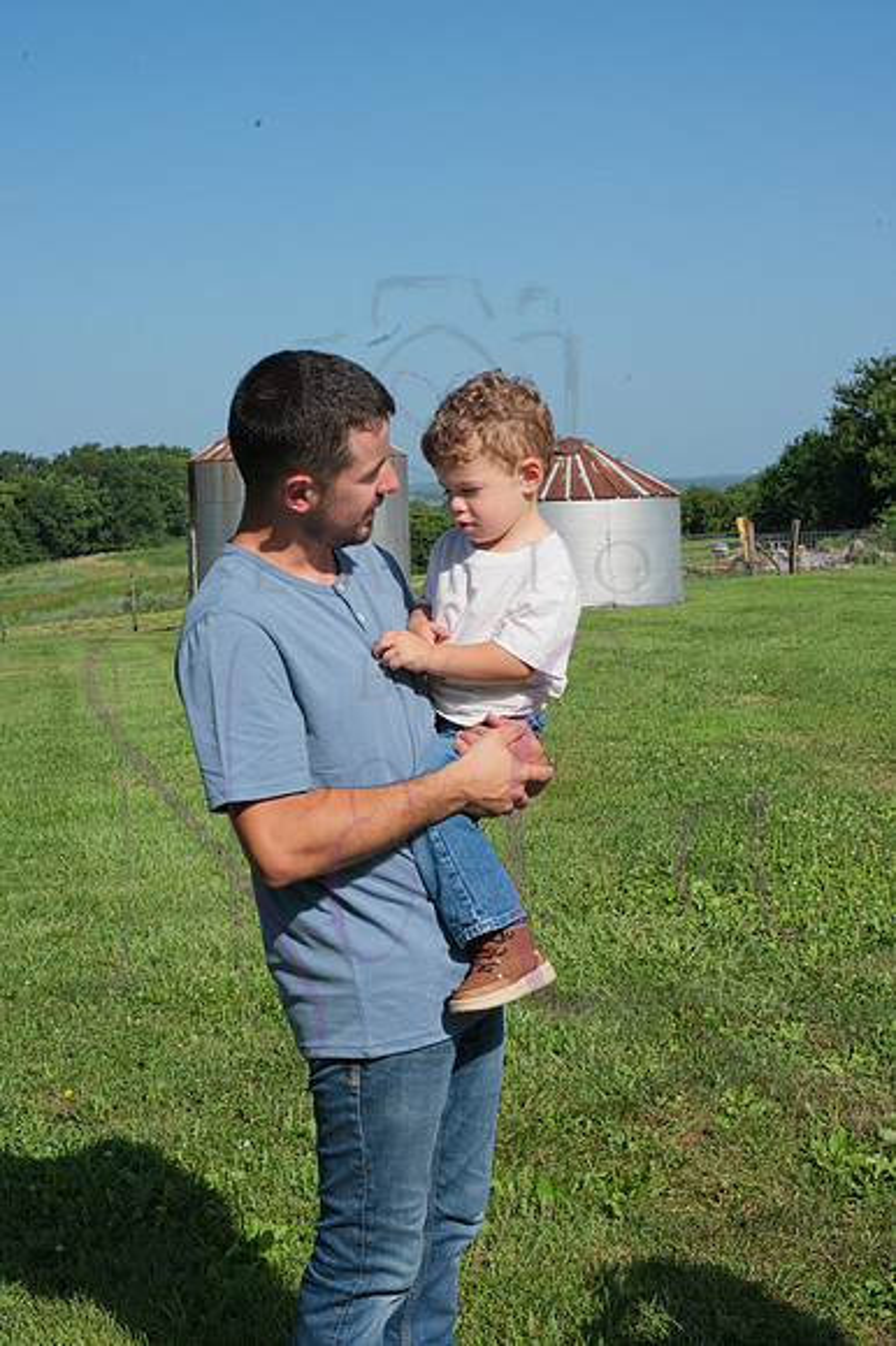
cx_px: 448
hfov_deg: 26.0
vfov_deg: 38.2
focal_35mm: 52
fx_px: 1944
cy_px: 673
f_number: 18
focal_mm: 52
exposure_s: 1/320
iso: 400
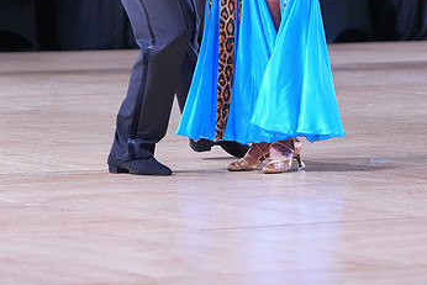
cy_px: -62
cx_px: 219
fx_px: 3738
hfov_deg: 6.5
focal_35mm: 315
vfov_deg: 4.4
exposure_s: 1/400
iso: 5000
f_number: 5.6
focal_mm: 188
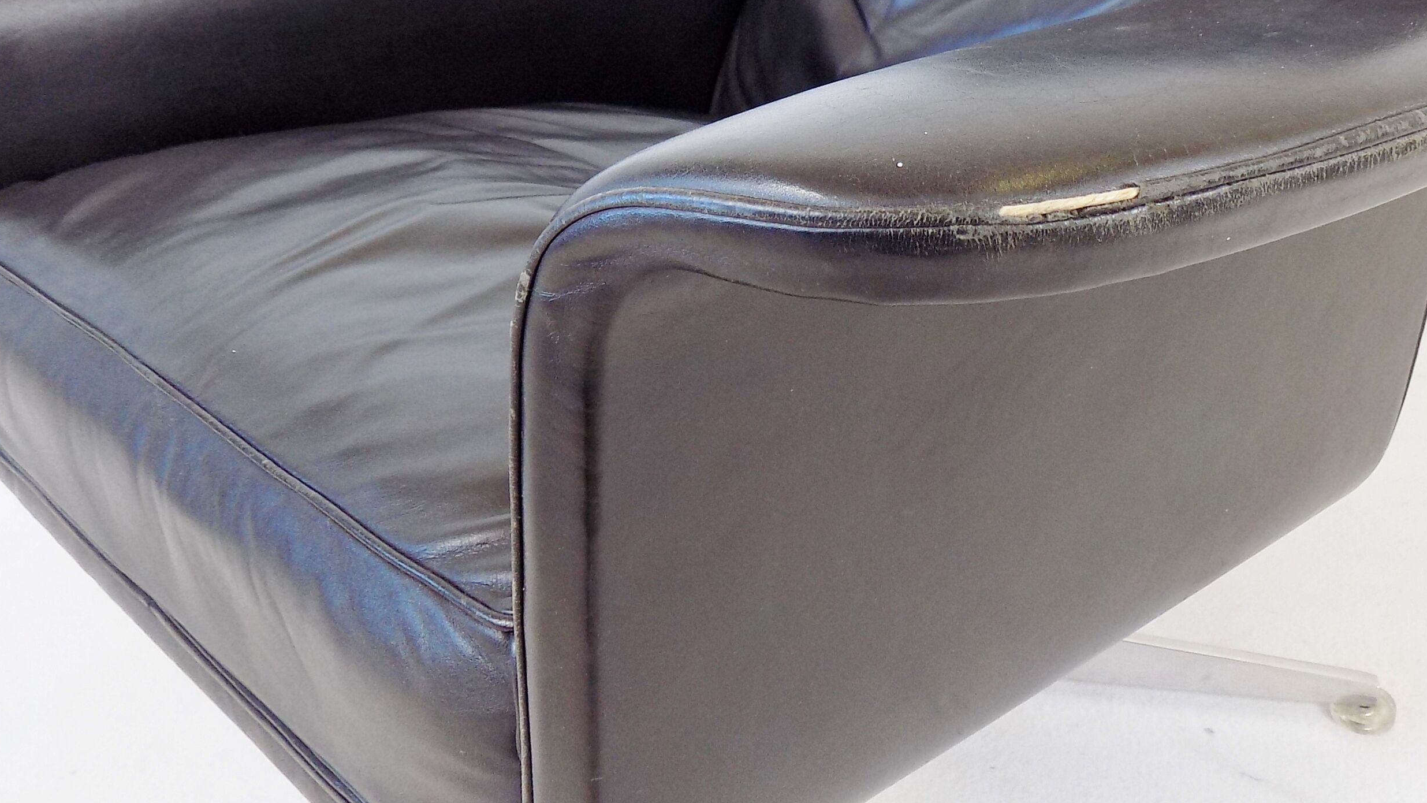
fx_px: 1400
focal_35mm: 37
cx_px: 897
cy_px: 83
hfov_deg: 53.4
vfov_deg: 30.6
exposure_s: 1/30
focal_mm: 4
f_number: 3.1
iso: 125
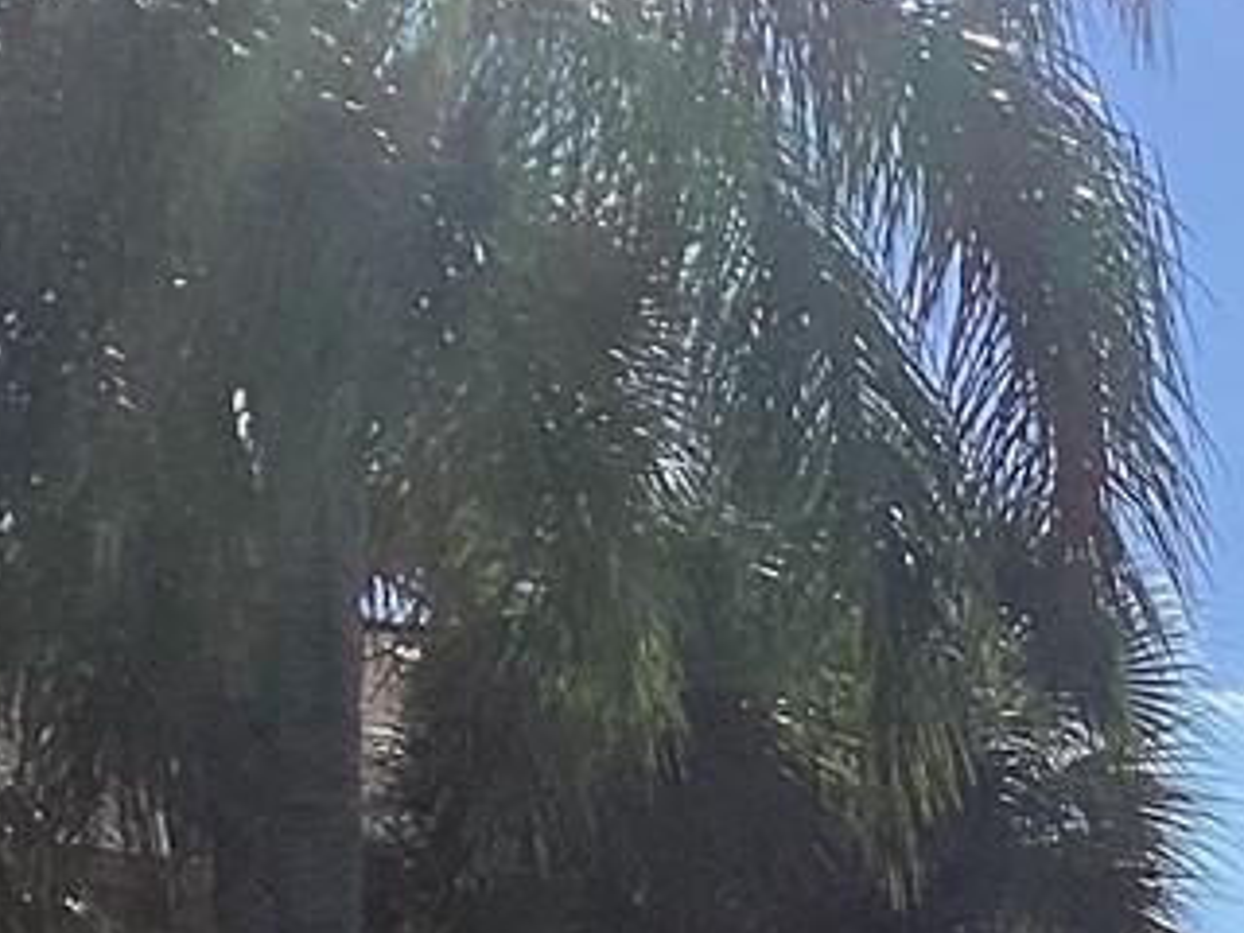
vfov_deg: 8.8
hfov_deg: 11.4
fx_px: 5570
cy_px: 2123
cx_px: 2581
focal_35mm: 155
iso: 25
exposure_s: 1/2469
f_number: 2.4
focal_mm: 3.3
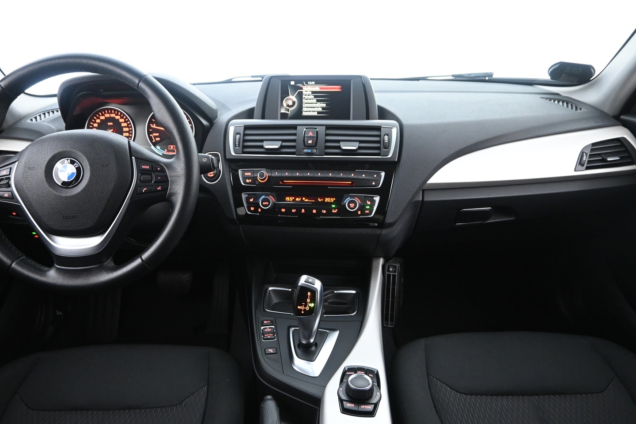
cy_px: 220
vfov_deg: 47.9
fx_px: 477
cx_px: 303
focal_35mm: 27
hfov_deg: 67.3
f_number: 3.5
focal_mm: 16
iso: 2500
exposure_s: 1/10
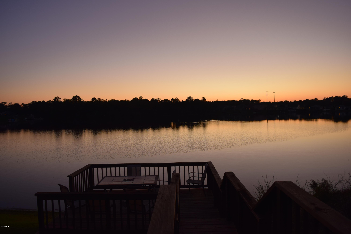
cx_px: 176
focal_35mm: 27
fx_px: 263
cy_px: 117
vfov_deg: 47.9
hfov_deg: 67.4
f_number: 5
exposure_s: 1/100
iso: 400
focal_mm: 18
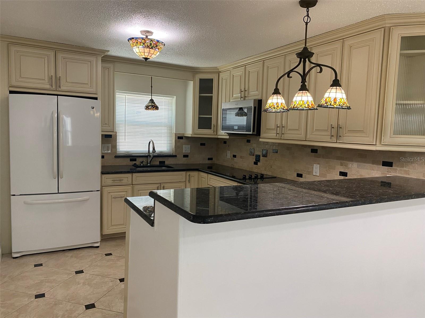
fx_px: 319
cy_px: 159
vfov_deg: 53.1
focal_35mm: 26
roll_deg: -1.8
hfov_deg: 67.3
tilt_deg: -5.0
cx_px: 212
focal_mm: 4.25
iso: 80
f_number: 1.8
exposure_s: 1/60
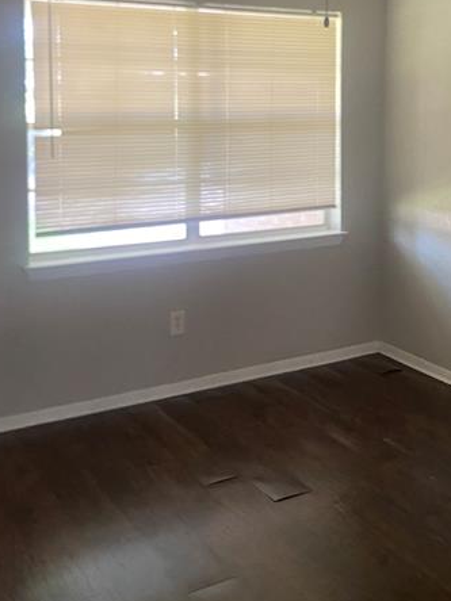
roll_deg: -1.6
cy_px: 156
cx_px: 286
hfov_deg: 32.0
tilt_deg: -0.7
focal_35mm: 45
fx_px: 782
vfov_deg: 41.0
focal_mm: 4.25
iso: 250
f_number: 1.8
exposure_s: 1/60
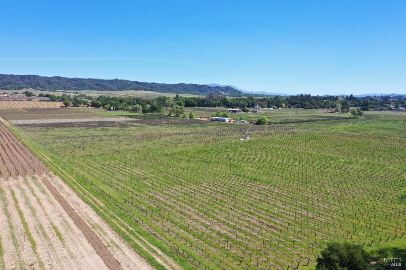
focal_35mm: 28
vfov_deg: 46.4
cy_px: 135
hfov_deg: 65.5
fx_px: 316
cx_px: 203
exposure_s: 1/240
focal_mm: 10.26
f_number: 6.3
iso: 100
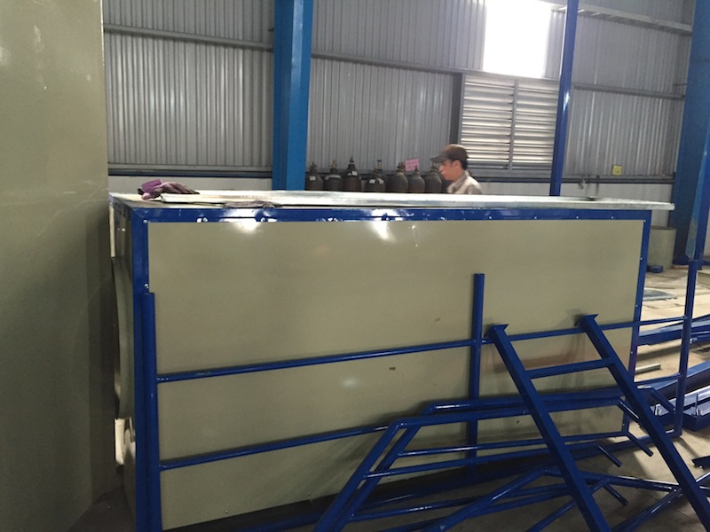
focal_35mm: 29
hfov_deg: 61.7
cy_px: 266
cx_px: 355
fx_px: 595
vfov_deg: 48.2
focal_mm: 4.15
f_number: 2.2
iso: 250
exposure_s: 1/24
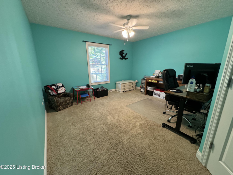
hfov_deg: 102.1
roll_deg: +0.2
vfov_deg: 85.7
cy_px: 88
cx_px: 116
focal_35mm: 14
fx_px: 94
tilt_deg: -13.2
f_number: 2.2
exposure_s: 1/60
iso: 320
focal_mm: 2.22
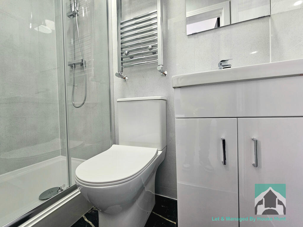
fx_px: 114
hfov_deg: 106.2
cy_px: 114
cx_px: 152
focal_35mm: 13
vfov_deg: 89.9
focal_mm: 2.2
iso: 160
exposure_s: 1/101
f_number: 2.2
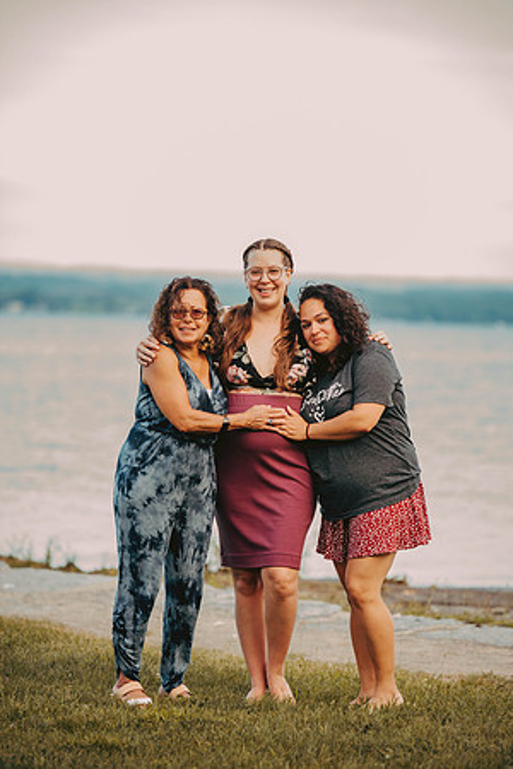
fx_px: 3527
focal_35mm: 165
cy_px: 384
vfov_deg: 12.5
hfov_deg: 8.3
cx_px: 256
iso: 250
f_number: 3.5
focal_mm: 165
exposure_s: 1/125
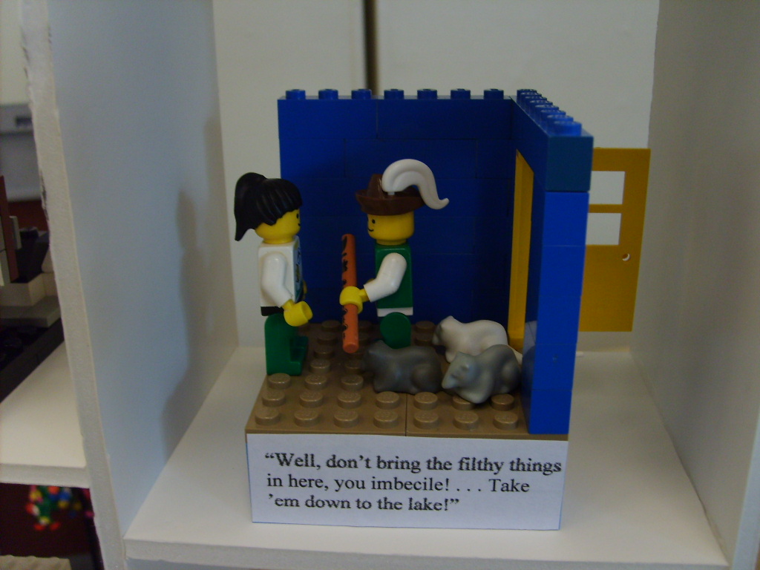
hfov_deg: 52.6
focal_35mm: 35
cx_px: 380
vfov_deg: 40.7
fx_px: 768
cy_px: 285
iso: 100
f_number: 2.8
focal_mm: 5.8
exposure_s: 1/30
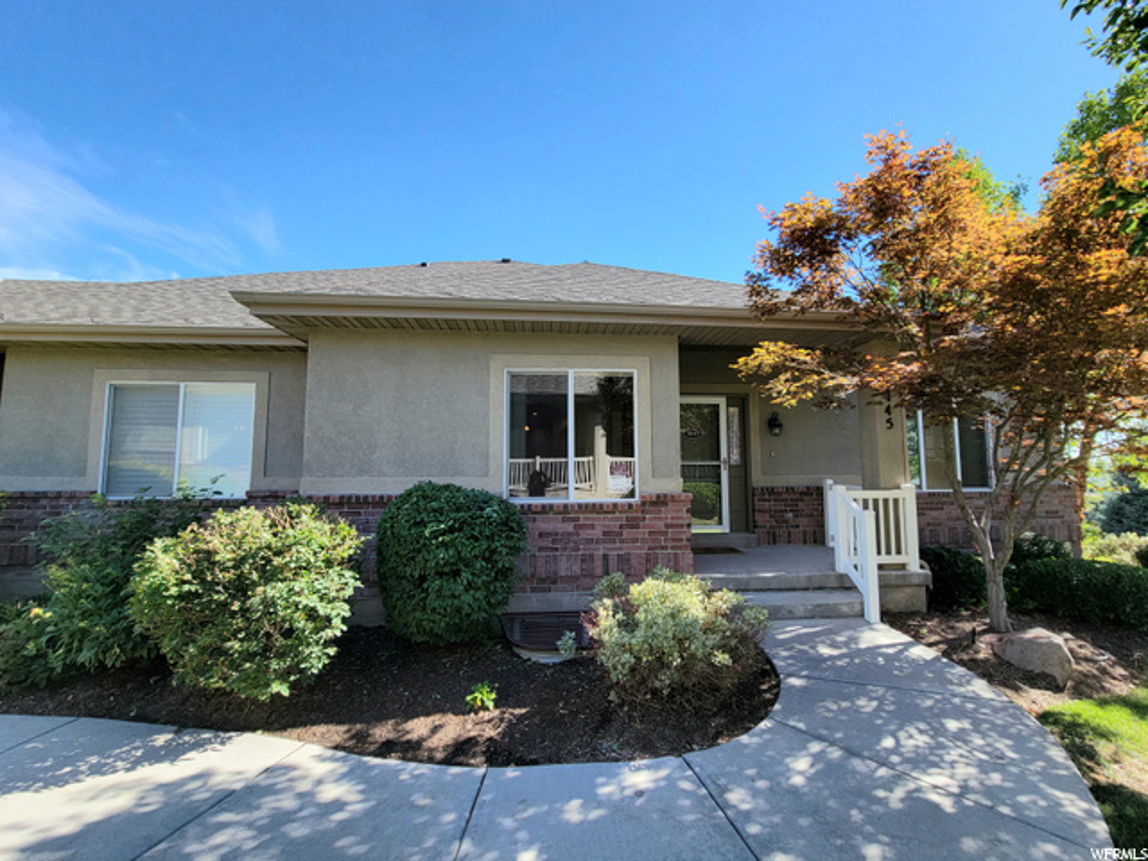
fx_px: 431
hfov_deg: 106.2
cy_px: 430
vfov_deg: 89.9
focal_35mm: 13
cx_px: 574
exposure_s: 1/500
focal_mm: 2.2
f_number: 2.2
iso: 50
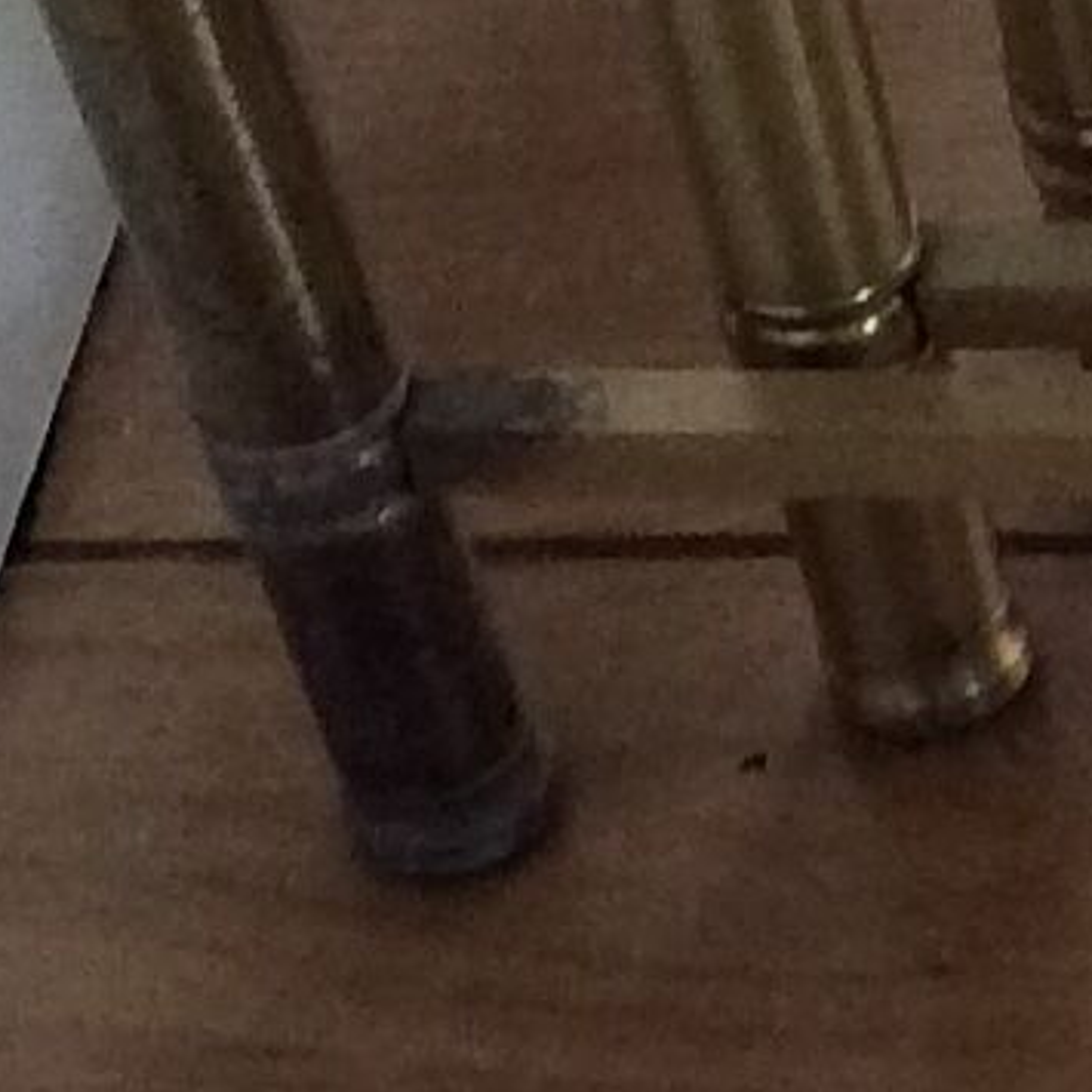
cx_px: 2418
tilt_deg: -48.4
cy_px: 606
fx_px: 7352
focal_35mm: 206
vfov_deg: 8.5
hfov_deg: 8.0
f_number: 2.4
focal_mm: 3.3
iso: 125
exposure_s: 1/25
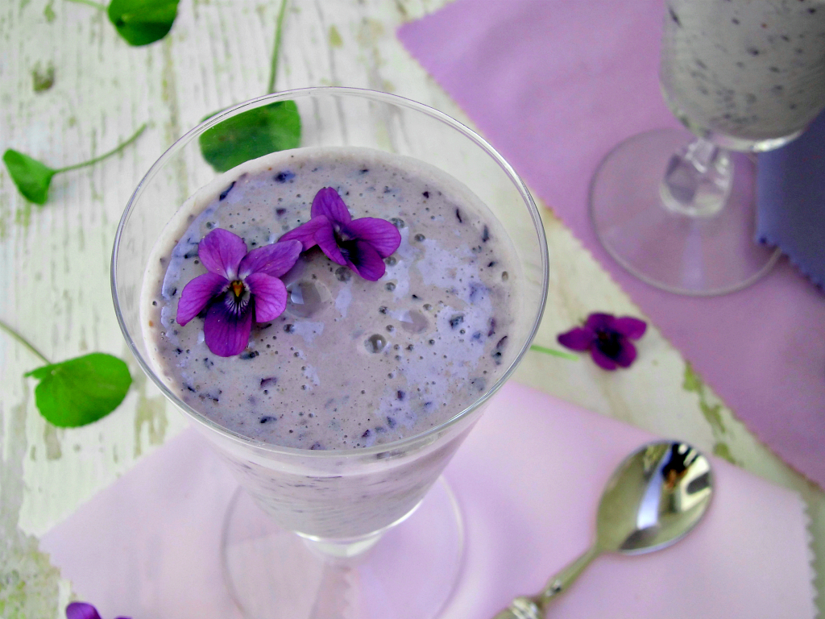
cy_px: 310
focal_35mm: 47
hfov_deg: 40.4
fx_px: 1120
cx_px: 412
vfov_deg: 30.9
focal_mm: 8.3
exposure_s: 1/500
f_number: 3.4
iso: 100
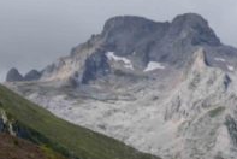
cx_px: 411
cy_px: 170
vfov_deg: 8.0
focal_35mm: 171
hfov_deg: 11.3
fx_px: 1127
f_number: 11
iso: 360
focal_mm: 30
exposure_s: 1/500
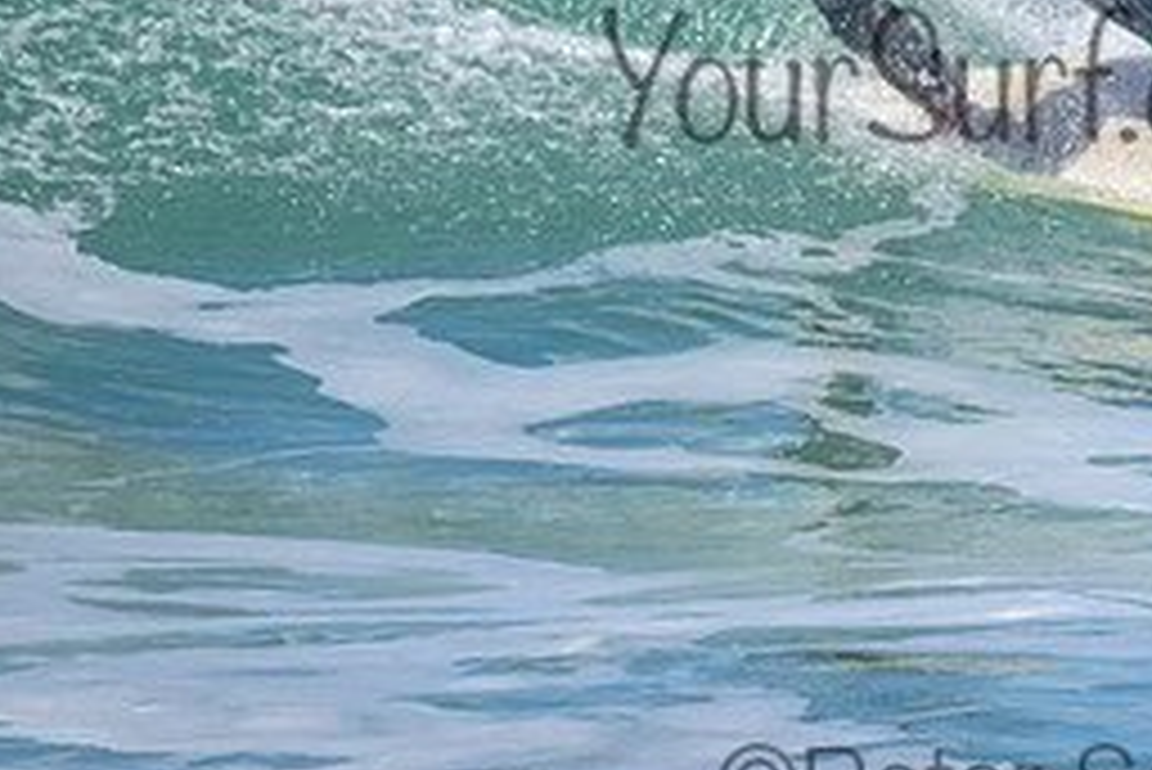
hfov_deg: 1.1
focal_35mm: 1815
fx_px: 58110
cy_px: 38
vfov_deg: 0.8
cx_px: 1066
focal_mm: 800
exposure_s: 1/1600
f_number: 11
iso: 2200
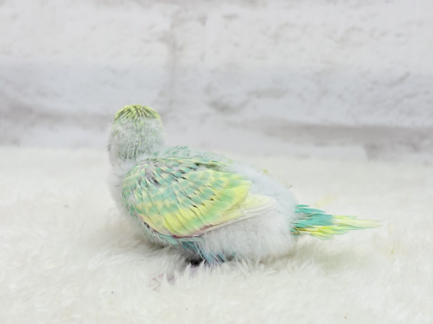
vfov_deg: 28.0
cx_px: 216
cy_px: 162
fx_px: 650
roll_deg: -0.3
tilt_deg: -10.8
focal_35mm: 52
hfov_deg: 36.8
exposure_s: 1/100
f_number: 1.6
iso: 64
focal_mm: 5.96
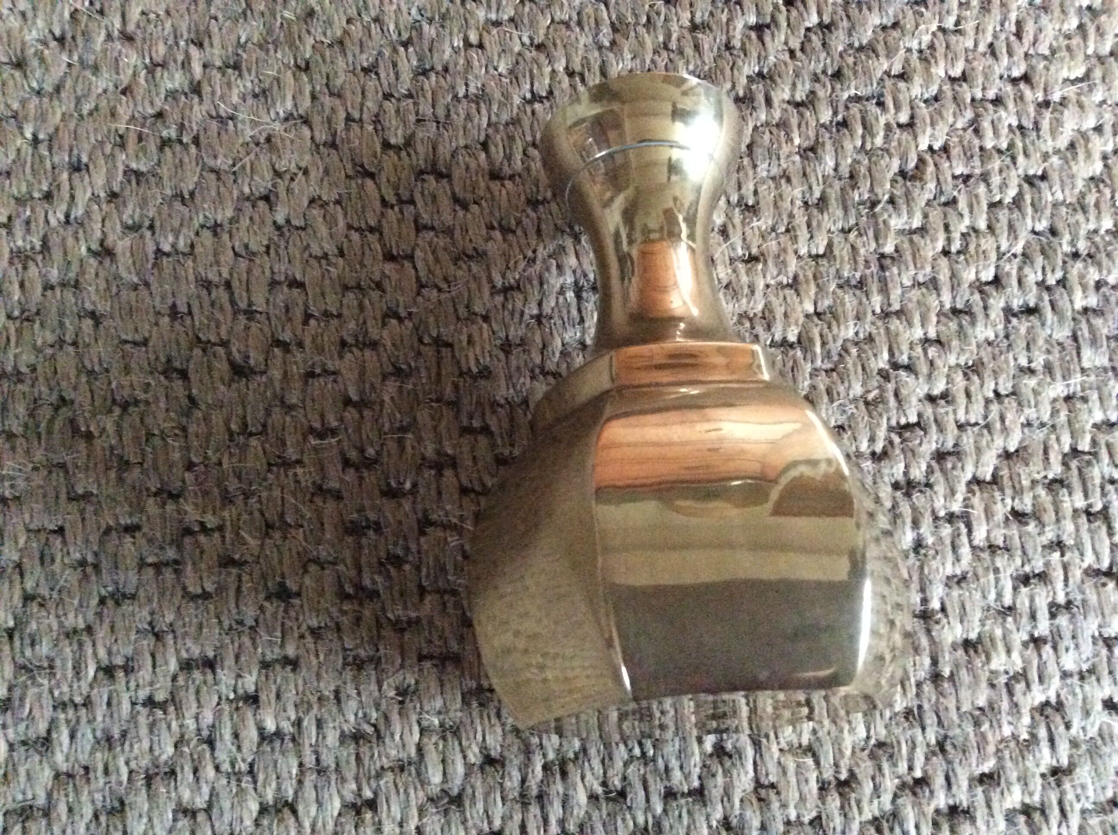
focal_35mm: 32
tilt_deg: -75.3
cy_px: 418
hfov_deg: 56.9
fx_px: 1032
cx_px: 559
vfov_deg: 44.1
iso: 640
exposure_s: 1/17
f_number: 2.4
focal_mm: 3.3
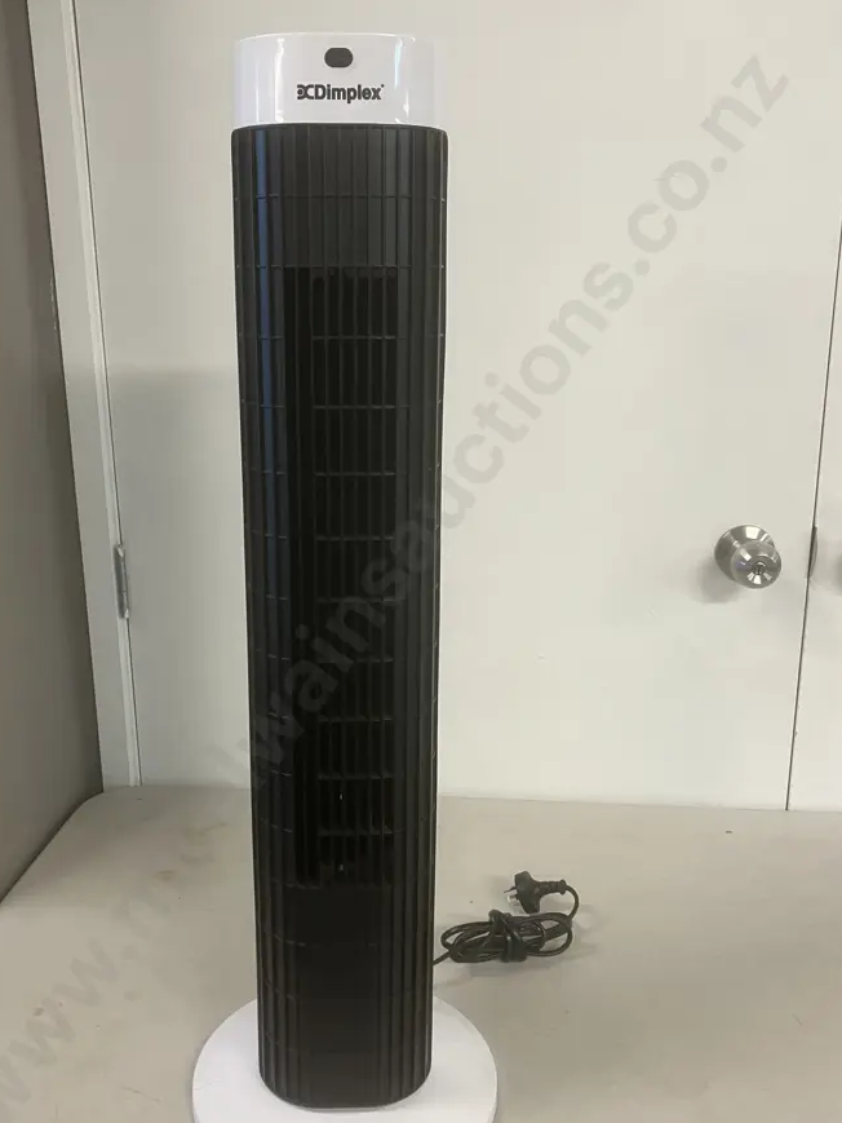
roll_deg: +1.3
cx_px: 375
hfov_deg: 42.9
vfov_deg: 55.3
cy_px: 596
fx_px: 1070
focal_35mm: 33
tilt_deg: -13.7
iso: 125
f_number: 1.8
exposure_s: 1/50
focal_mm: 3.99
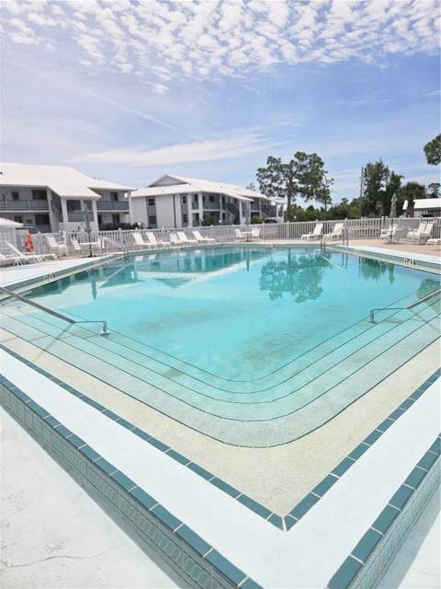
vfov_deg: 73.9
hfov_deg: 58.9
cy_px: 294
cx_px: 220
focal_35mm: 23
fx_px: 391
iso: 25
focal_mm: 5.4
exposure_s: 1/5475
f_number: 1.8
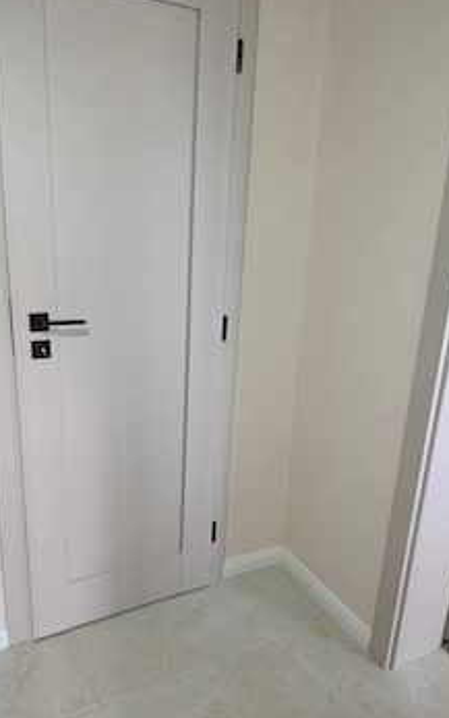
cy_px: 387
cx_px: 221
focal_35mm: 28
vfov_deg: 66.4
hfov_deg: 44.6
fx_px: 548
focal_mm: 6.11
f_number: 1.65
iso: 803
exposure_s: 1/50
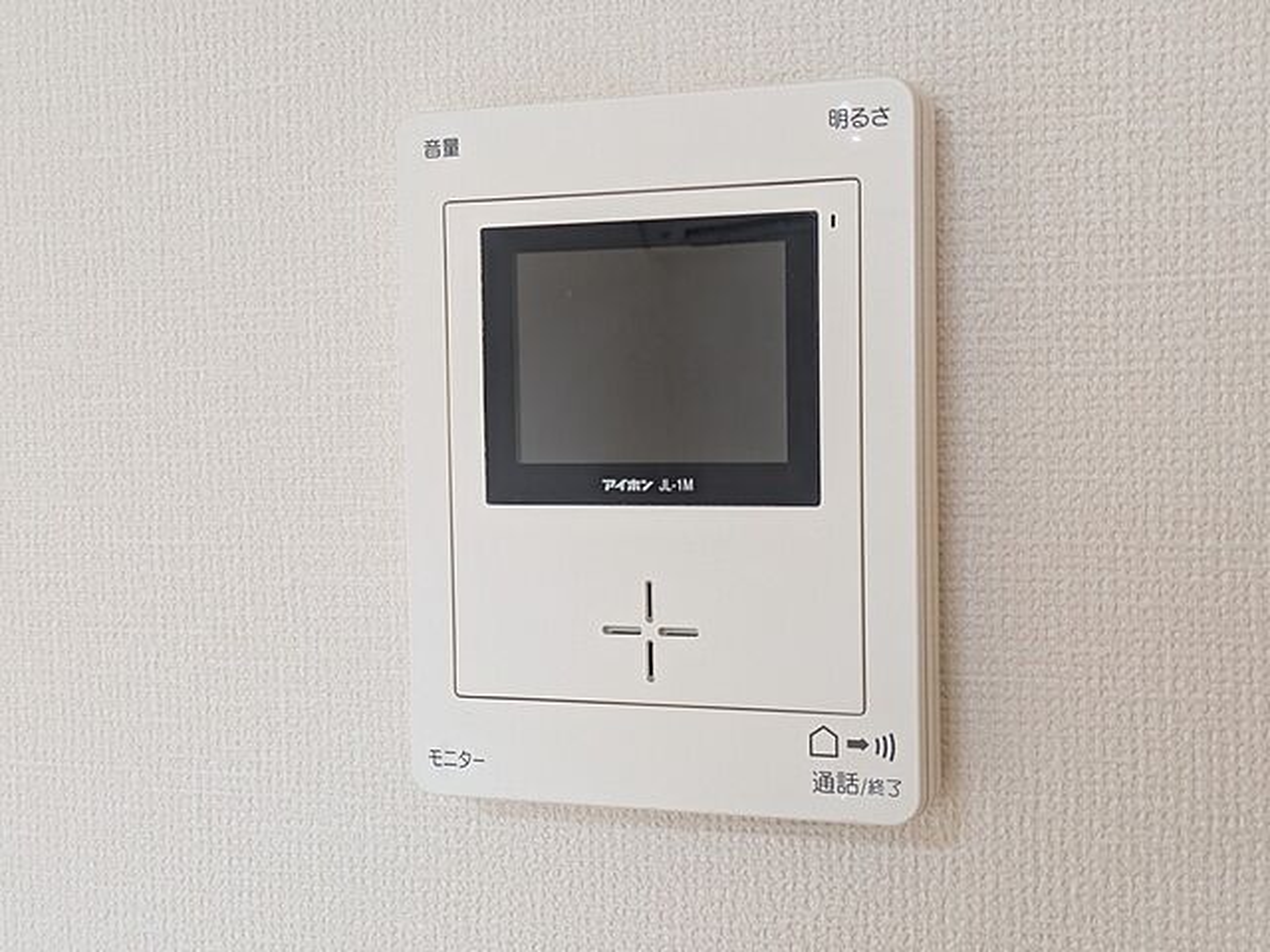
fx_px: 1871
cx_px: 635
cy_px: 476
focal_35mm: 51
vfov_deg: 28.6
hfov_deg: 37.5
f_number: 1.89
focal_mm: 5.43
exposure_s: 1/60
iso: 97
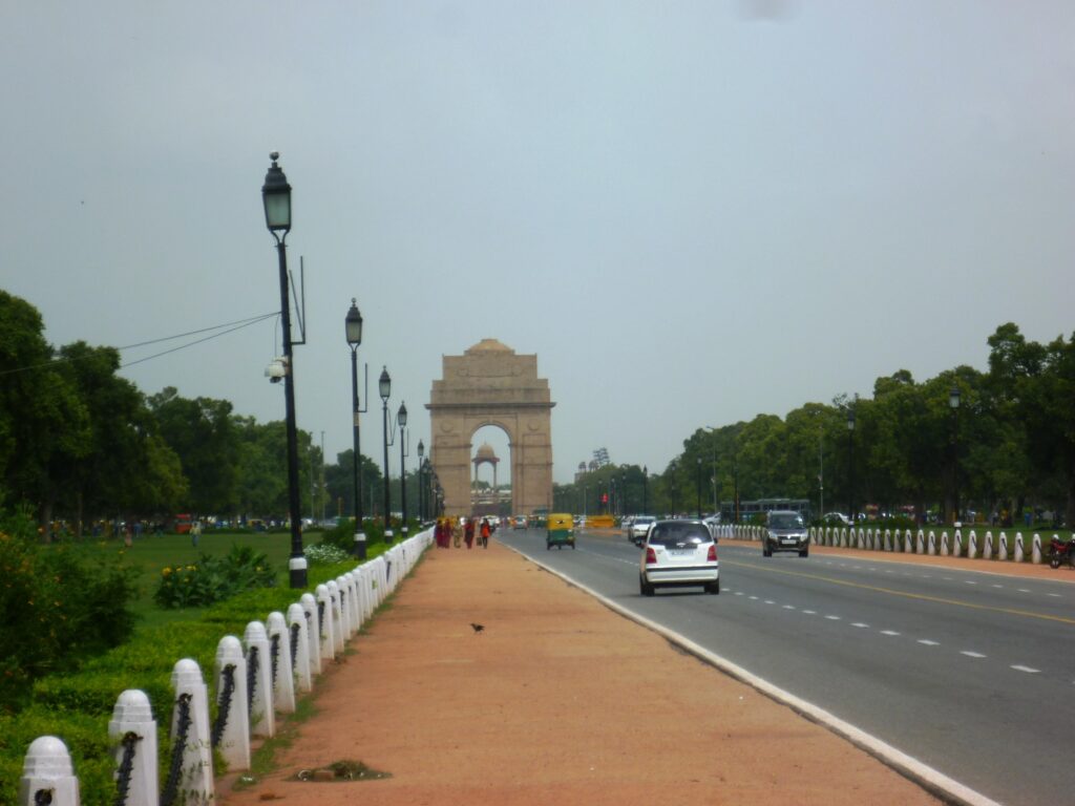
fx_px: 4348
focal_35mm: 140
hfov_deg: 14.1
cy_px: 403
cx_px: 538
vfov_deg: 10.6
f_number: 6.9
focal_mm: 25
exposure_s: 1/320
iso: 80
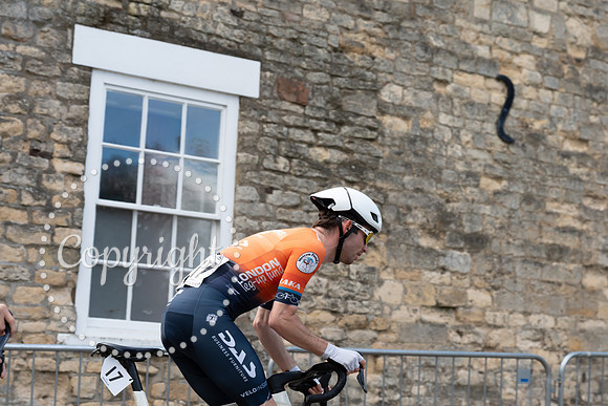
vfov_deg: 19.5
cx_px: 304
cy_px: 203
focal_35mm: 70
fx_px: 1182
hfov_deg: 28.8
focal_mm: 70
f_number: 5
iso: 800
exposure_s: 1/1000
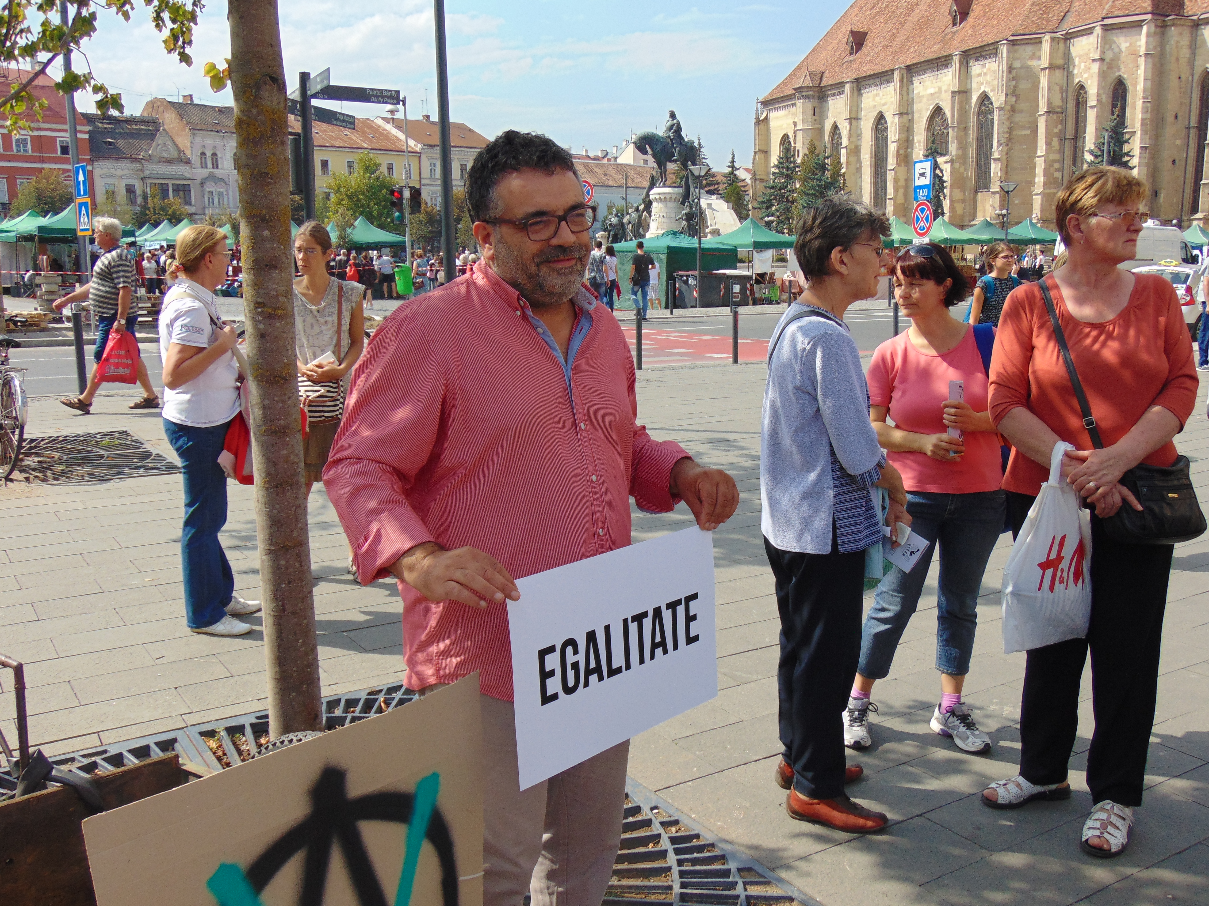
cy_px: 453
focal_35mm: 33
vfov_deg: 42.9
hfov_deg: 55.4
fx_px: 1153
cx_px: 604
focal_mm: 5.8
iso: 80
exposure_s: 1/1000
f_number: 3.2
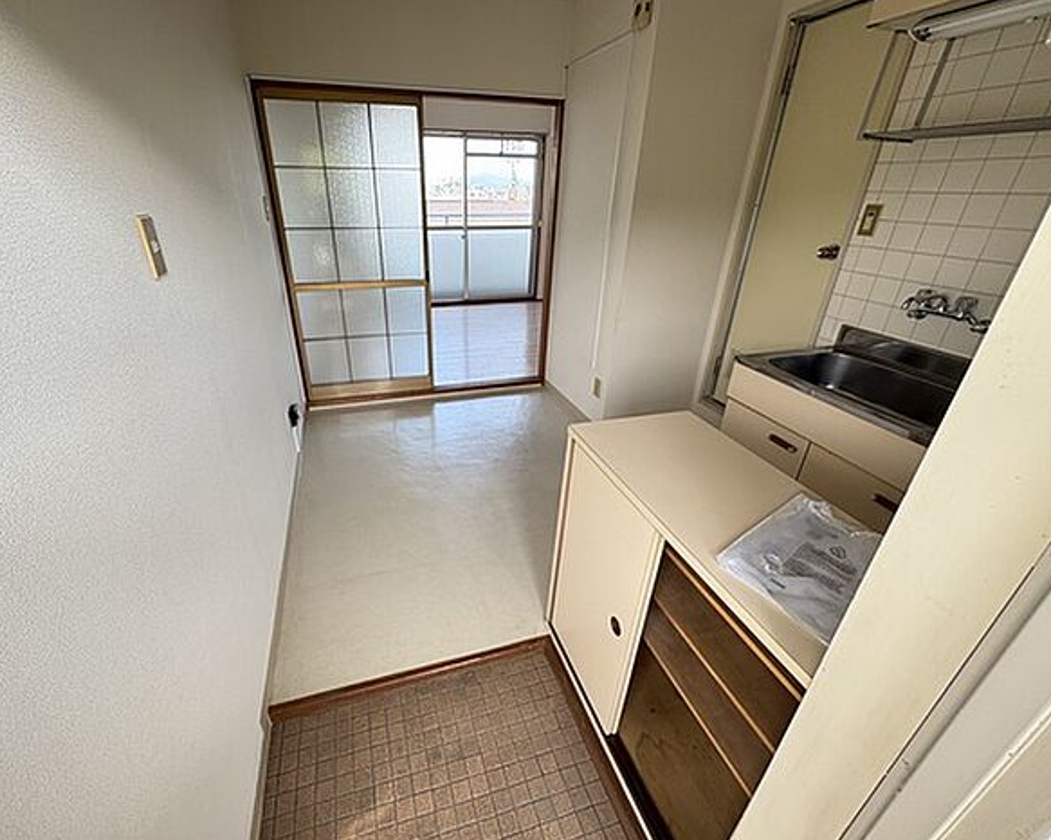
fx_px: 466
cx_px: 485
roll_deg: +0.2
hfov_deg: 96.6
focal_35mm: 15
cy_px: 415
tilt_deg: -26.5
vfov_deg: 84.0
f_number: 2.2
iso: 100
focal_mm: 2.22
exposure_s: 1/99
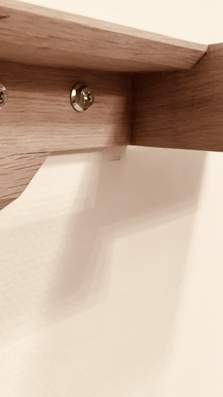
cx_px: 44
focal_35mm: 37
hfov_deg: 31.2
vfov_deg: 53.9
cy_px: 173
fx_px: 389
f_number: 1.8
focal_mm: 4.25
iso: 640
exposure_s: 1/25
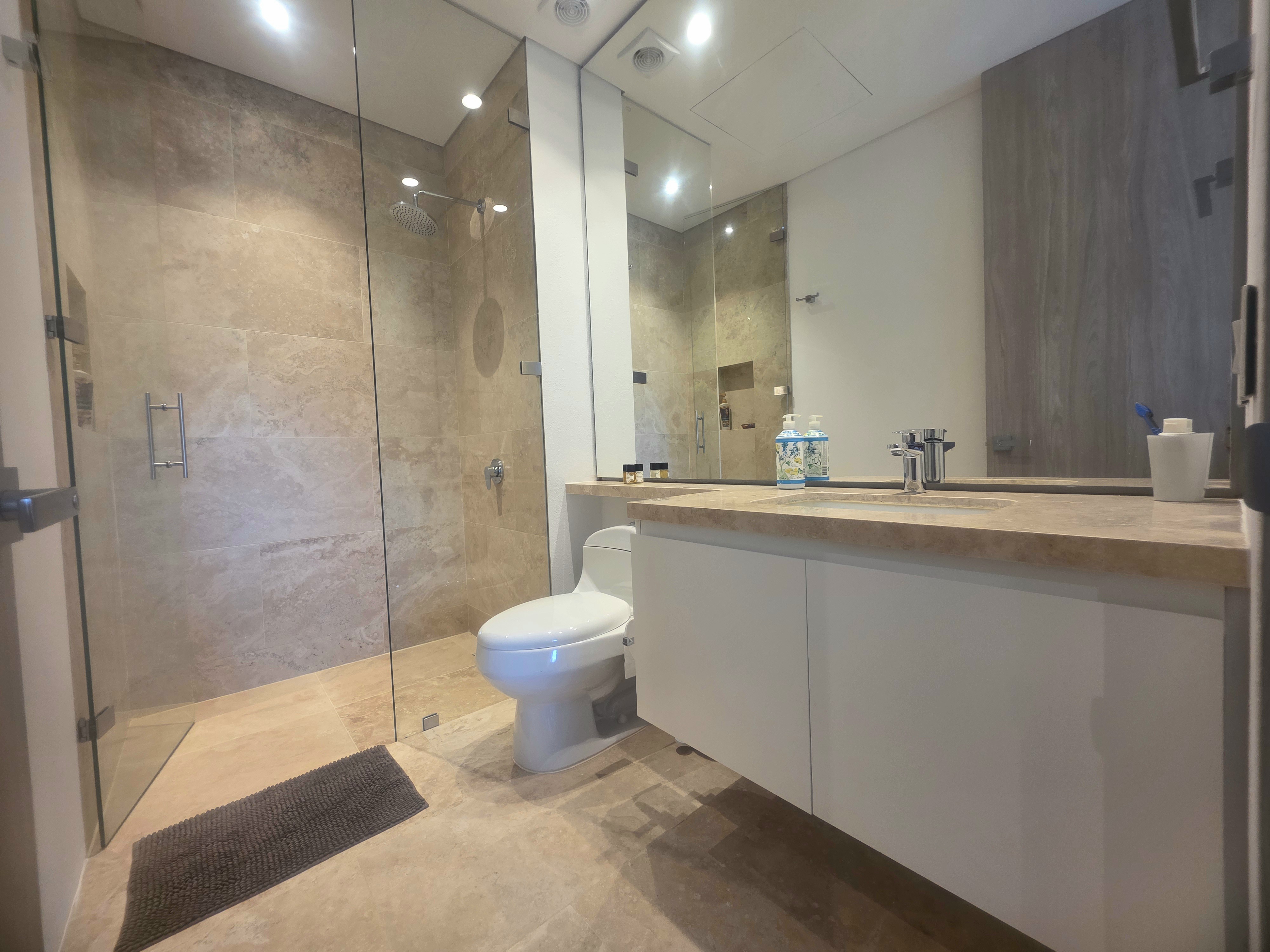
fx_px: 477
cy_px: 476
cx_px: 635
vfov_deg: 89.9
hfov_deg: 106.2
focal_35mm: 13
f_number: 1.9
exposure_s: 1/60.2
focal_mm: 2.2
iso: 160
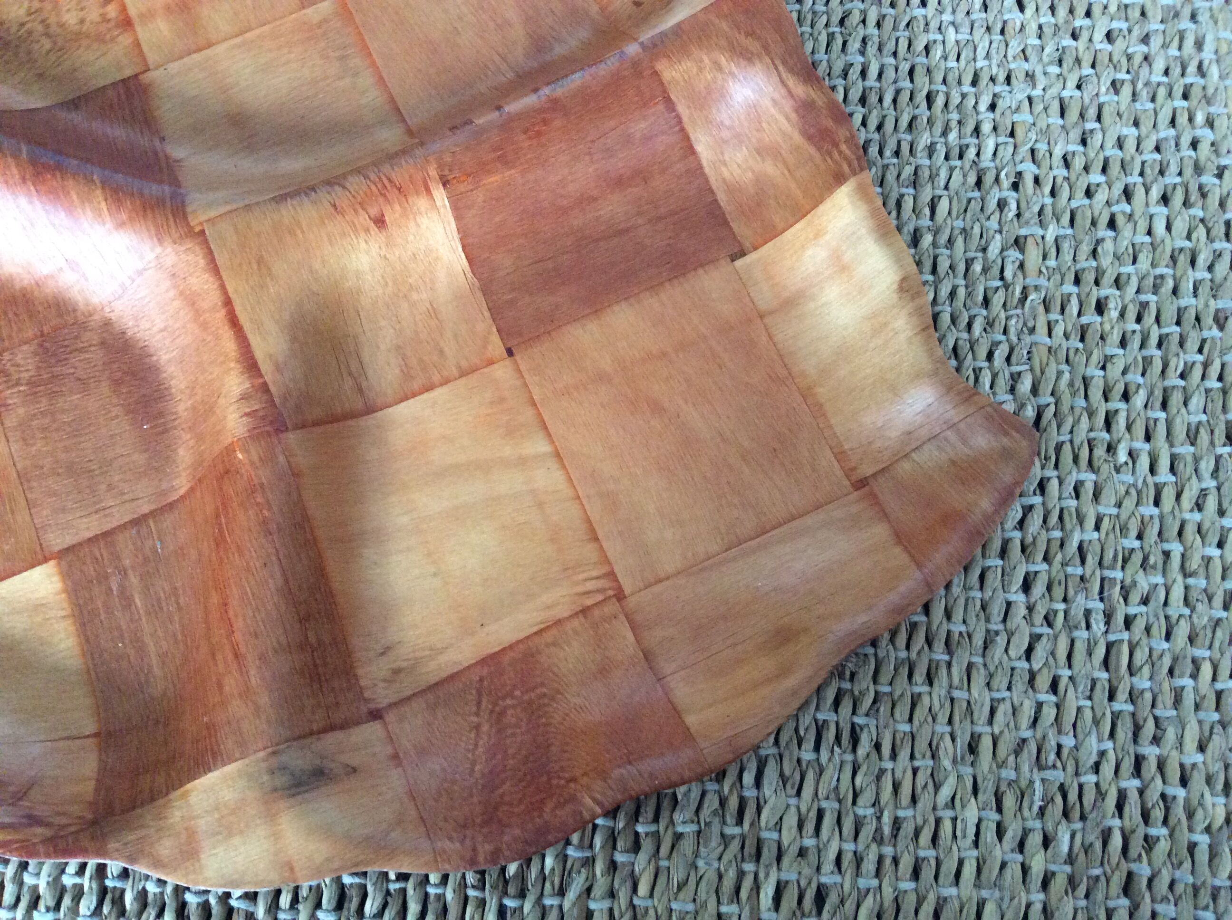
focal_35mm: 32
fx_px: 1137
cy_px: 460
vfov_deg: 44.1
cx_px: 616
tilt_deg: -73.3
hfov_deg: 56.9
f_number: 2.4
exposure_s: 1/24
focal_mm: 3.3
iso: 320
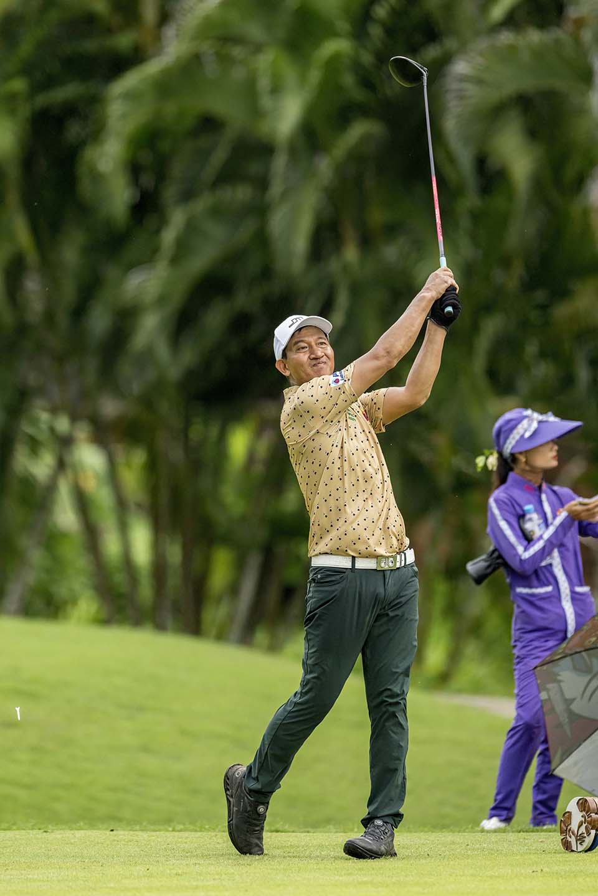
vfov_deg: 5.2
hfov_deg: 3.4
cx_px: 299
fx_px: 9966
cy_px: 448
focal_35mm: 400
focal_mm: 400
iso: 2200
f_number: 3.5
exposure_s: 1/5000
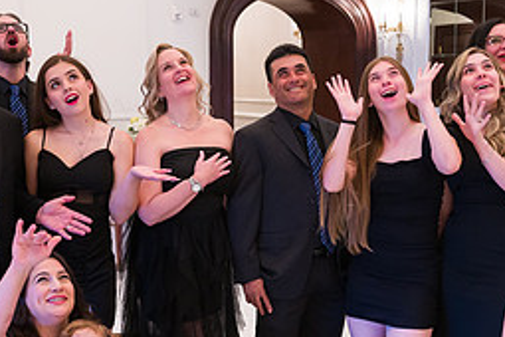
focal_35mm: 62
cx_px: 255
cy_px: 175
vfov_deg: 21.9
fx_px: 870
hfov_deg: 32.4
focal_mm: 26.5
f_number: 3.2
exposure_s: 1/200
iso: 1600
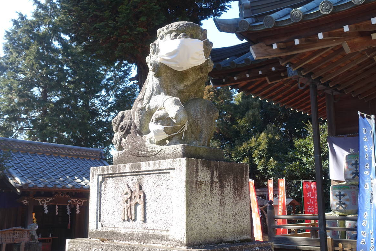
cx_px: 184
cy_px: 124
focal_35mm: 41
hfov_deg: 47.4
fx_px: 428
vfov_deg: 32.6
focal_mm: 14.7
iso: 125
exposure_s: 1/250
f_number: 3.5
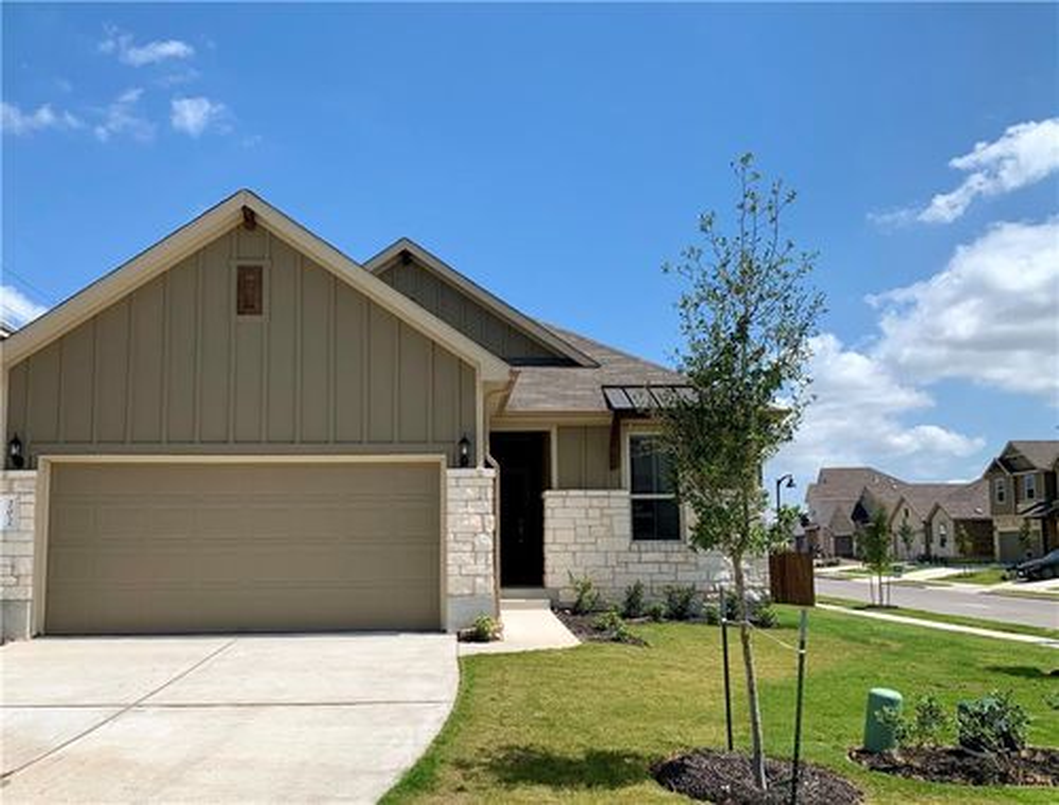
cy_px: 402
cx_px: 530
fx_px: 799
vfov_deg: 53.5
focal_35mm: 26
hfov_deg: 67.0
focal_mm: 4.25
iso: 25
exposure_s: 1/3289
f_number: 1.8
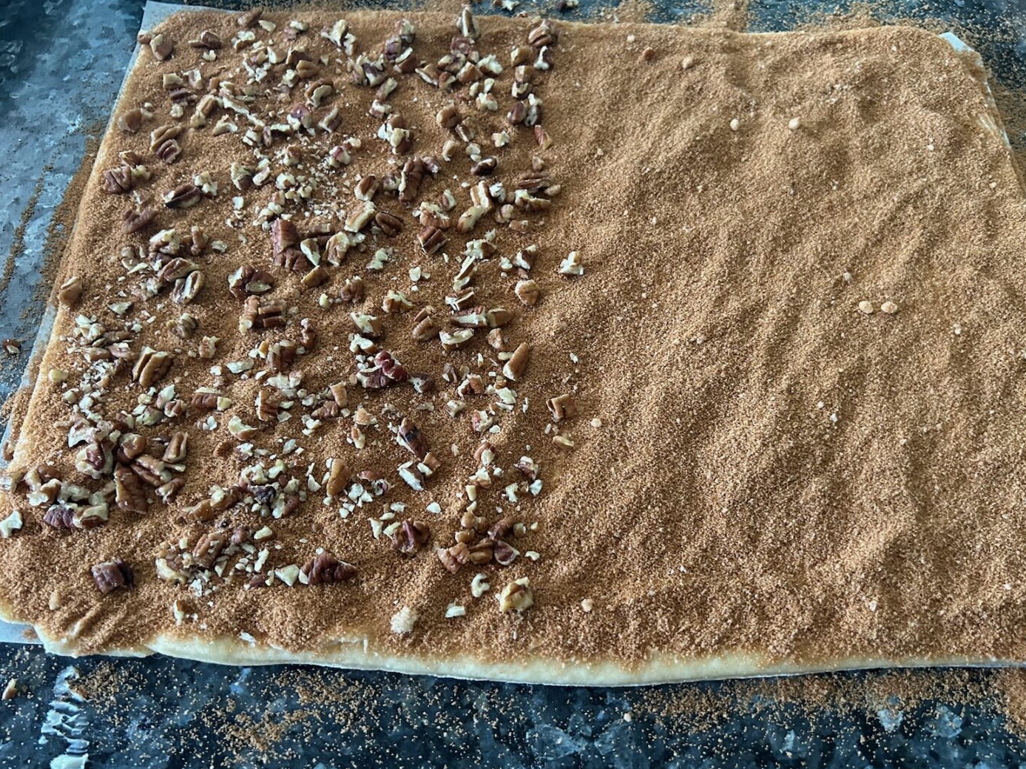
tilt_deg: -61.1
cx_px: 527
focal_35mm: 27
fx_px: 800
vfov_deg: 51.3
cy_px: 386
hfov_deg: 65.3
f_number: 1.5
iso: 400
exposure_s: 1/60
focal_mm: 5.7
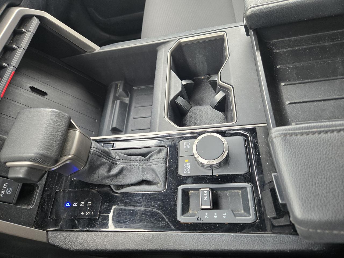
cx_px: 172
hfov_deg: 73.9
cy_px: 129
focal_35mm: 23
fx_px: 229
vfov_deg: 58.9
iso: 160
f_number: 1.8
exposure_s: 1/180
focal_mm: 5.4
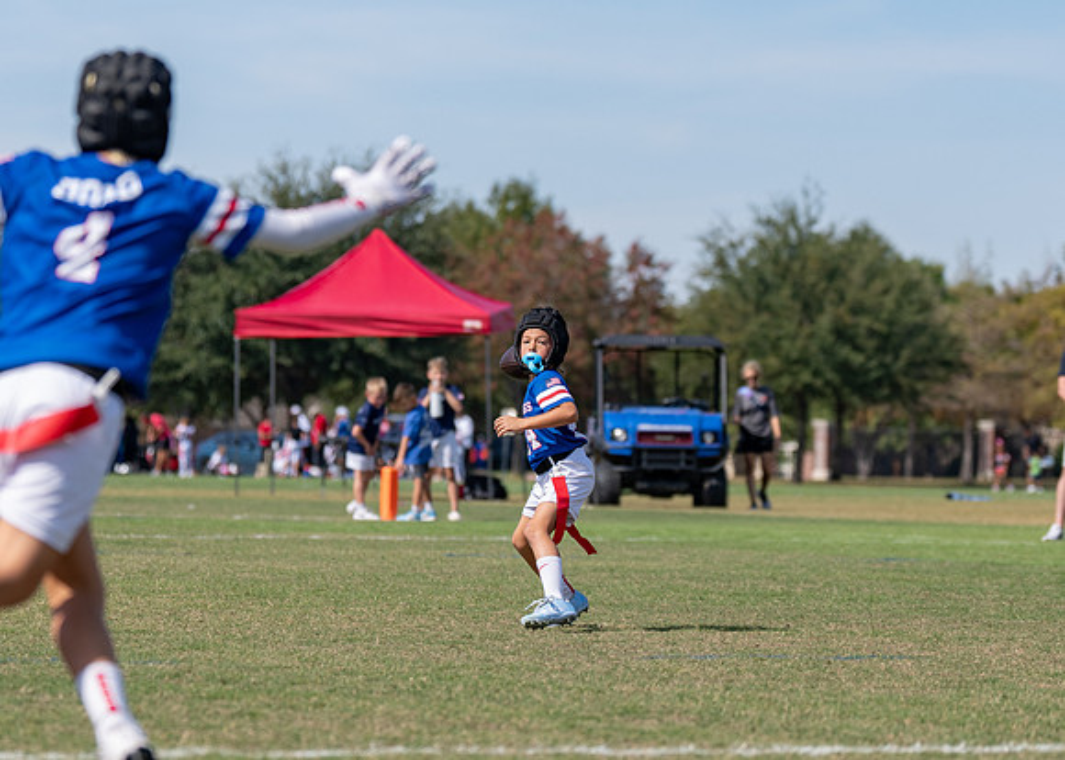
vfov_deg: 6.7
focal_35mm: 215
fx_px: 6511
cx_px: 556
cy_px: 383
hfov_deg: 9.4
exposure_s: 1/1600
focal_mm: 114
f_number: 2.8
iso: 100
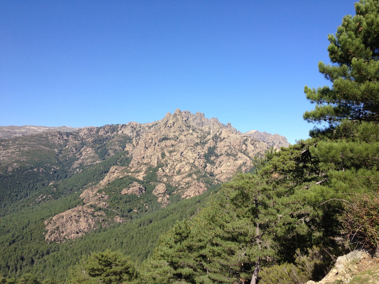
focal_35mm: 35
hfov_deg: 52.6
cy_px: 142
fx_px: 383
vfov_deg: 40.7
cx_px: 190
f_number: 2.4
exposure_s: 1/1284
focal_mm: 4.28
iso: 64
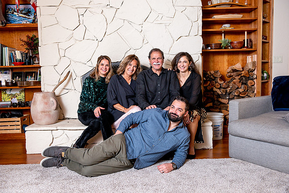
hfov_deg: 58.7
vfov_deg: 41.1
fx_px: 257
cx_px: 144
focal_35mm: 32
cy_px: 96
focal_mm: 32
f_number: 5
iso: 500
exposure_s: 1/200
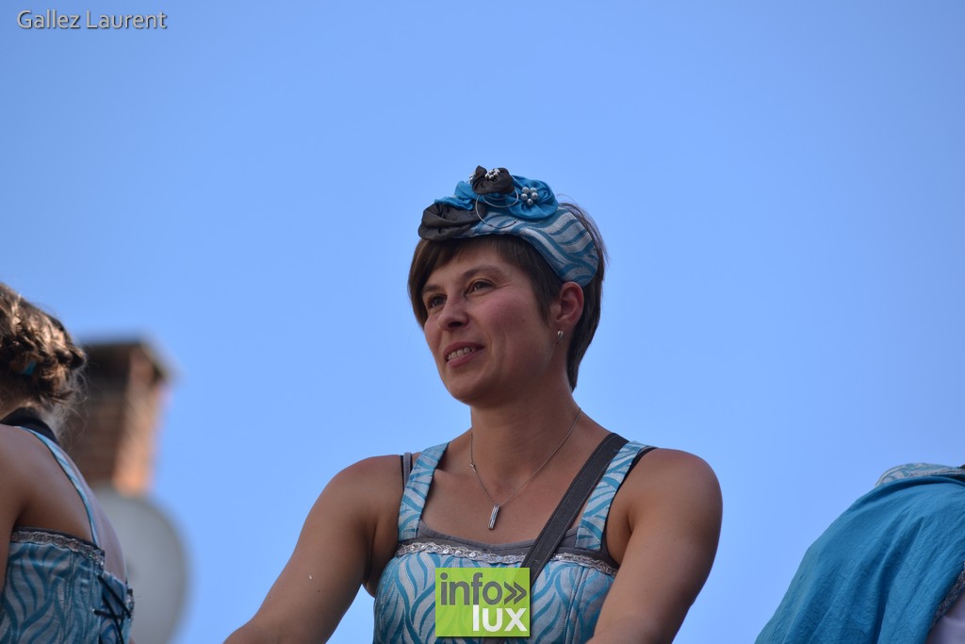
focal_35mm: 225
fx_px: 6032
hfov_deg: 9.1
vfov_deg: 6.1
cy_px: 322
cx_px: 482
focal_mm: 150
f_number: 5
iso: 100
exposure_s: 1/400
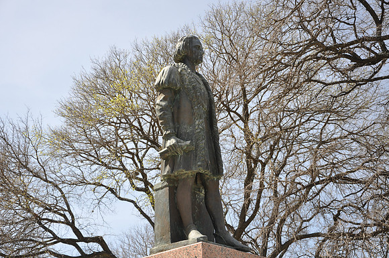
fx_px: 680
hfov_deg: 31.9
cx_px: 194
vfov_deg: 21.5
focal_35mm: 63
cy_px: 129
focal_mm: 42
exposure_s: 1/125
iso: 200
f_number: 5.6
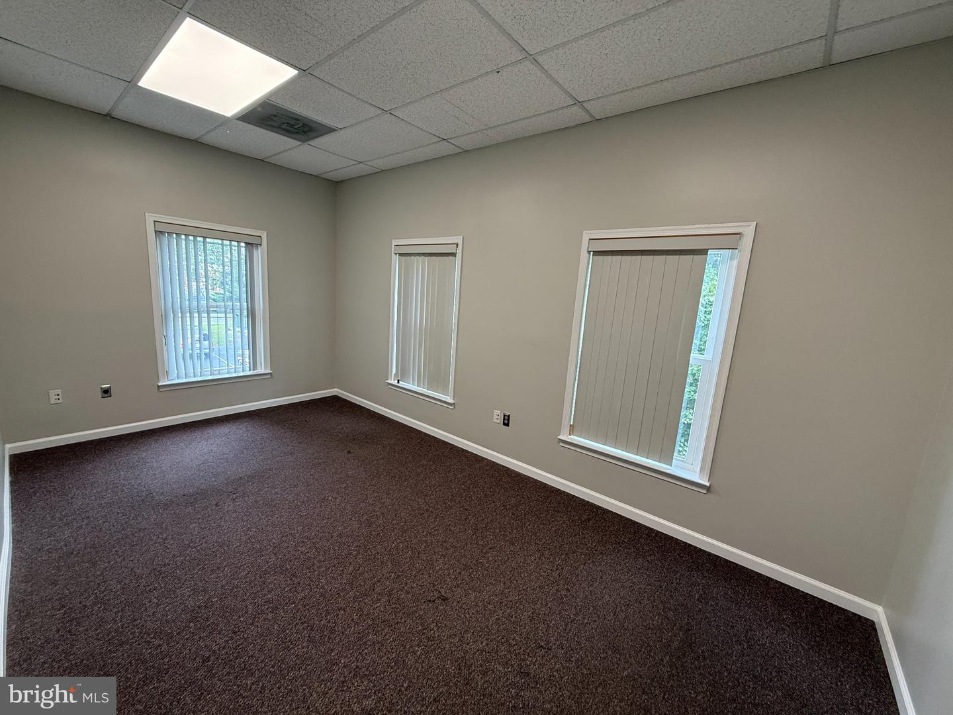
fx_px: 385
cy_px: 358
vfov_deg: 85.7
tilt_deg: -8.8
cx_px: 476
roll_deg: -3.9
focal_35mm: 14
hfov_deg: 102.1
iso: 200
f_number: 2.2
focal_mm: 2.22
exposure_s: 1/120
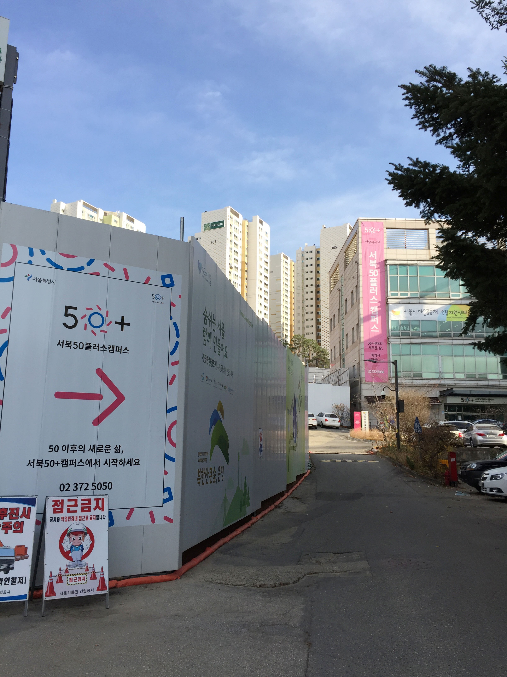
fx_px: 566
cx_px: 254
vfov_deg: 61.7
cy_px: 338
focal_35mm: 29
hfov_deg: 48.2
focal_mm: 4.15
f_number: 2.2
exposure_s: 1/1099
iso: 32
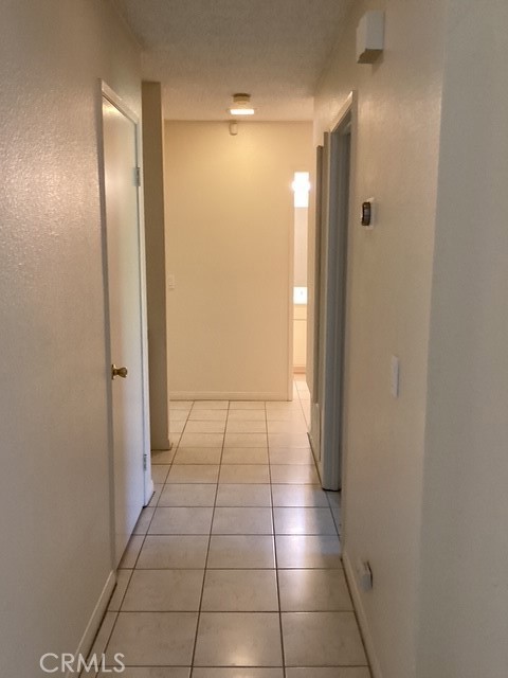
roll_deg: +0.7
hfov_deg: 45.4
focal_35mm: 31
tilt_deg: -9.9
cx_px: 254
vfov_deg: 58.4
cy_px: 339
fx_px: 607
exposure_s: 1/60
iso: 250
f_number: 2.4
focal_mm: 3.3
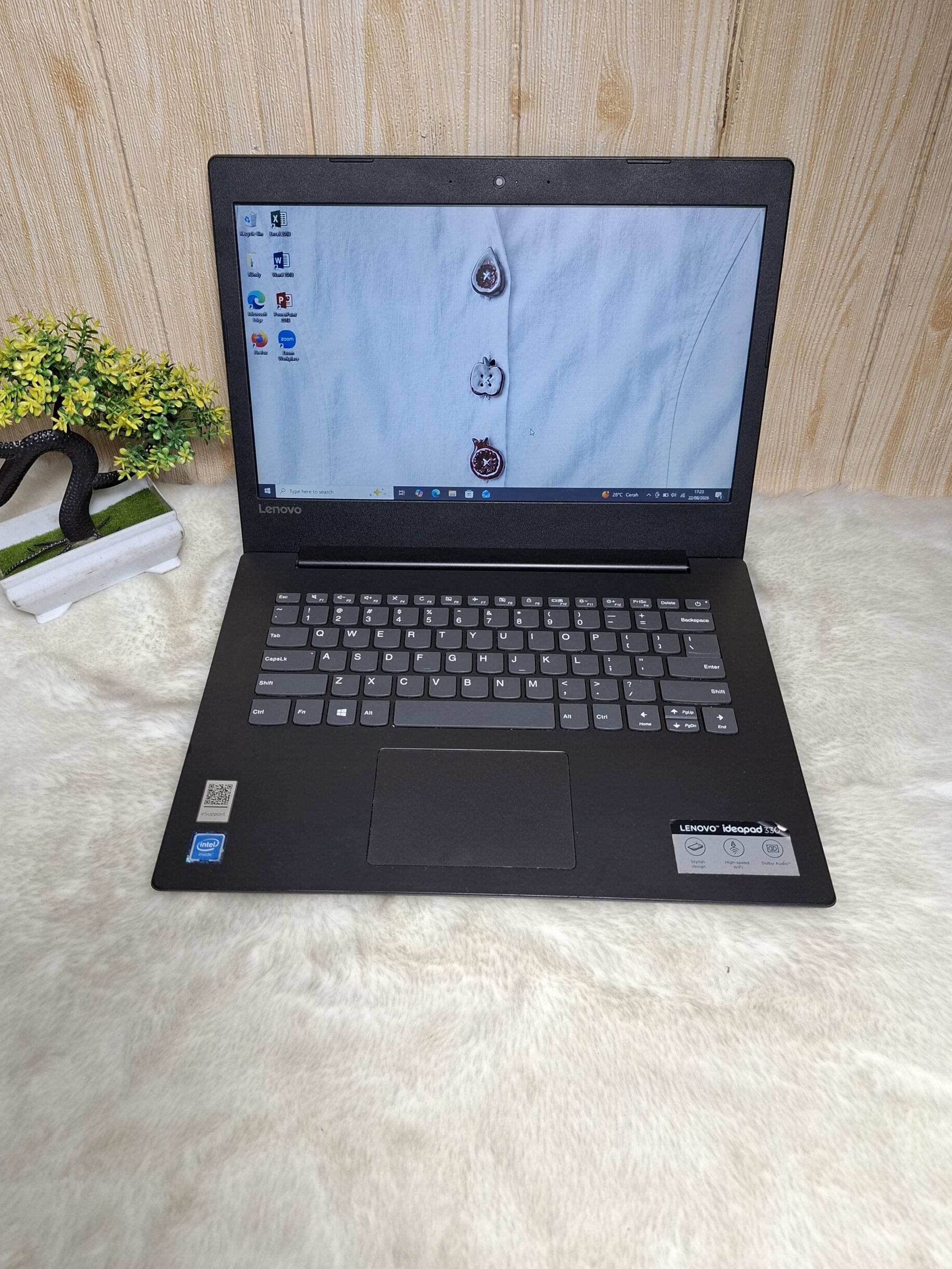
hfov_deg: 56.8
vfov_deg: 71.6
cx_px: 465
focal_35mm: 24
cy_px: 623
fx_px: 880
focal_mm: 5.54
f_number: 1.8
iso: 80
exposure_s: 1/100
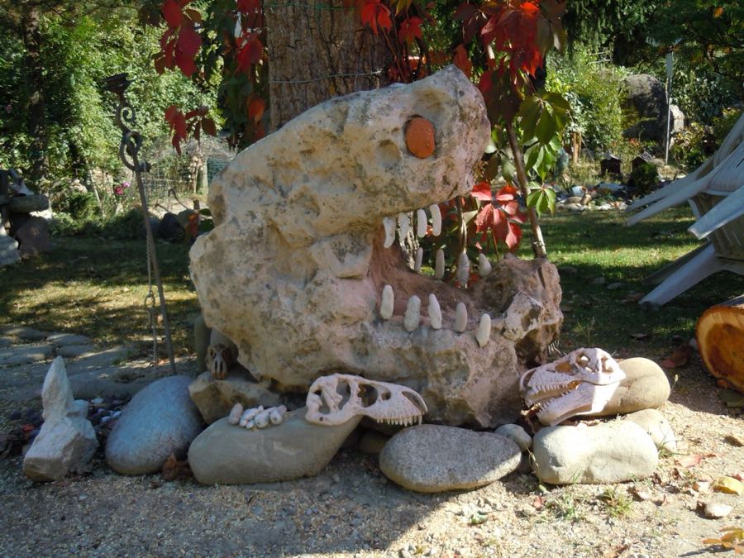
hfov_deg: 42.1
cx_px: 372
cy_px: 279
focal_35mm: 45
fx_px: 967
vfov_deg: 32.2
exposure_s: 1/320
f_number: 3.8
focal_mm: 8.1
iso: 100
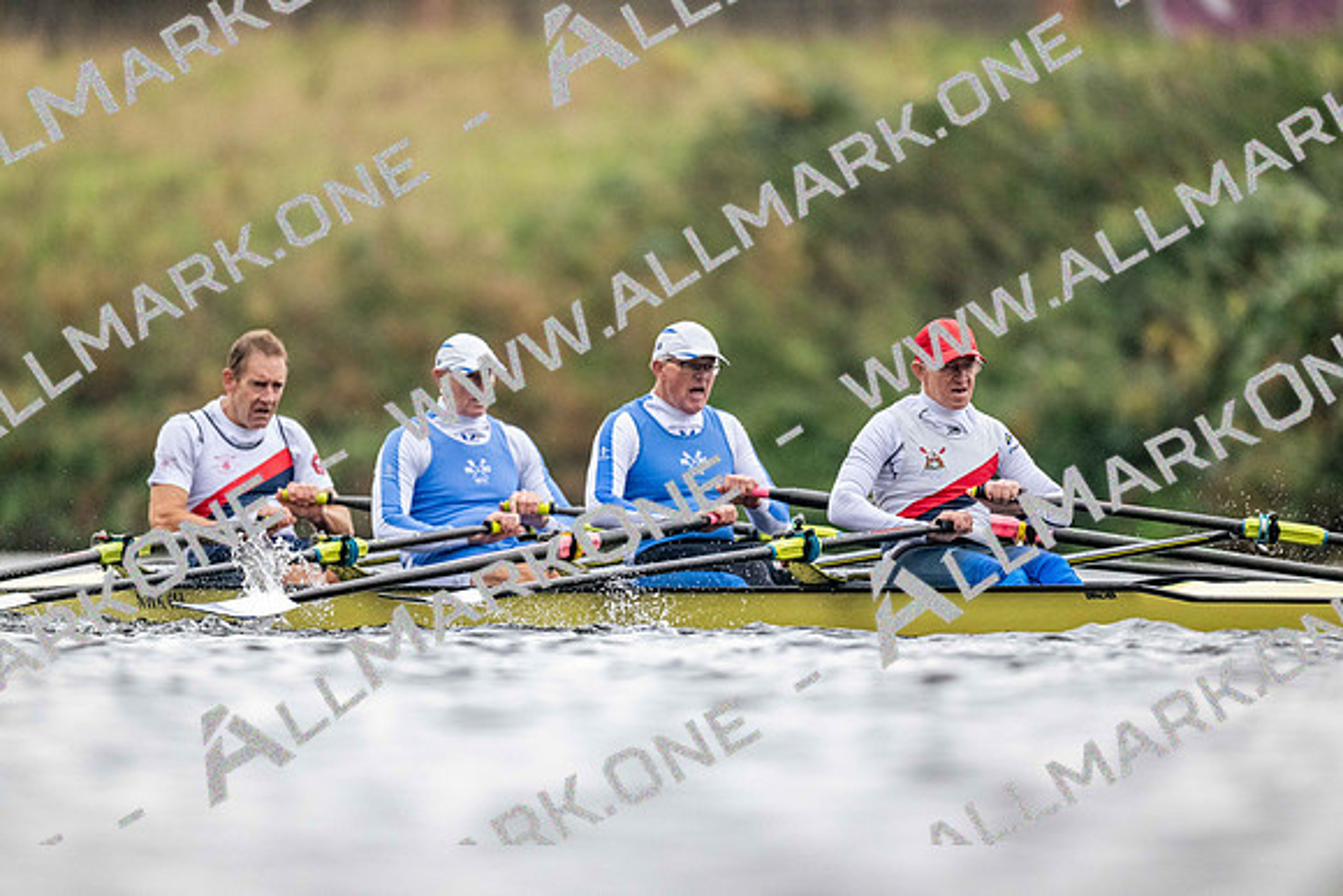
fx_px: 22388
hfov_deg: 3.4
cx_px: 672
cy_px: 448
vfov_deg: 2.3
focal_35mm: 600
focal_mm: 600
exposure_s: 1/2500
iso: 4000
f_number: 4
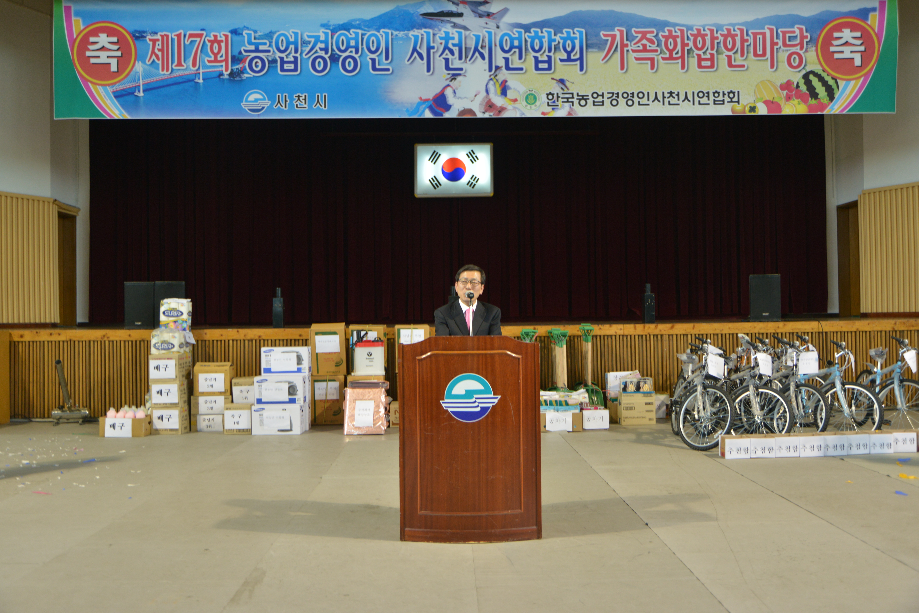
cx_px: 460
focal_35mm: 34
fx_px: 868
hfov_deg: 55.8
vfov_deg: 38.9
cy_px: 306
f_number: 5
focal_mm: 34
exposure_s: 1/100
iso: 1000
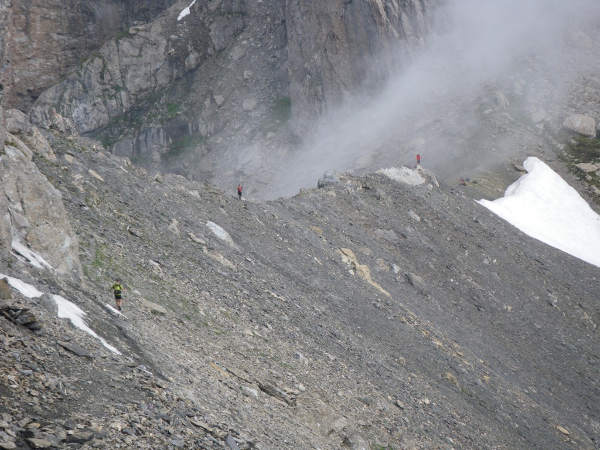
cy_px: 225
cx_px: 300
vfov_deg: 10.6
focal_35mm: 140
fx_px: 2427
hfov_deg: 14.1
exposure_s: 1/250
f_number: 5.5
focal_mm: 25
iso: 125
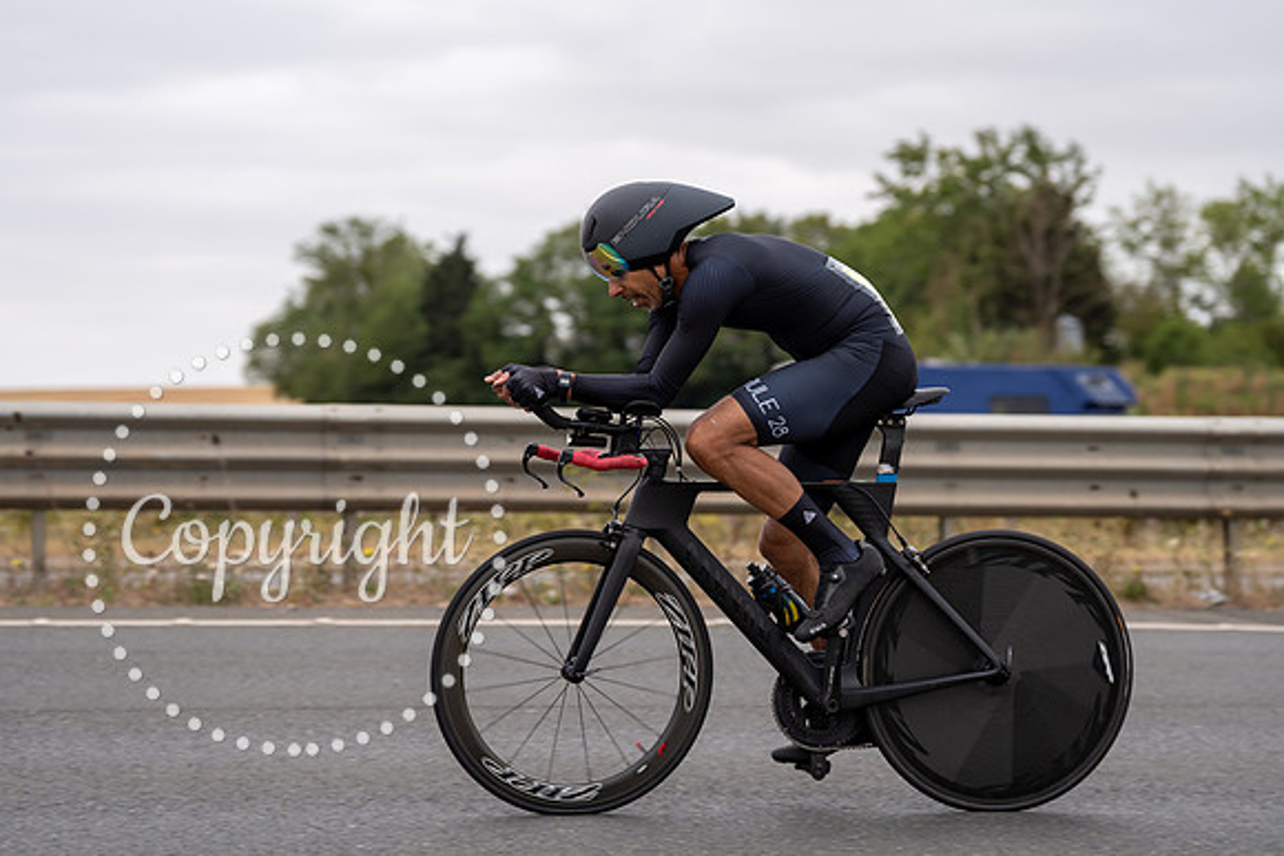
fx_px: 3246
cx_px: 642
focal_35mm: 91
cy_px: 428
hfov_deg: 22.4
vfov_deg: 15.0
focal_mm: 91
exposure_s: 1/800
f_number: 3.5
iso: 100
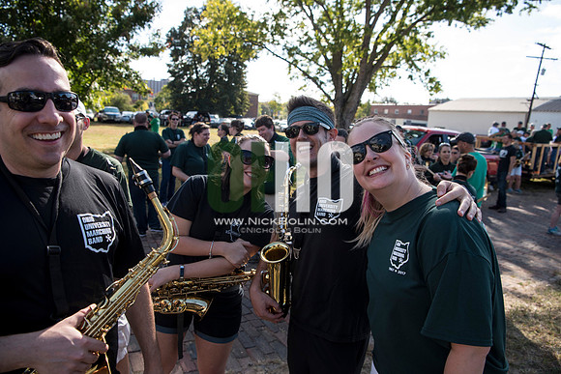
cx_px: 280
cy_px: 187
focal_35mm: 24
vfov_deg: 53.2
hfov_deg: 73.7
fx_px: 374
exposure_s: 1/640
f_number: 4.5
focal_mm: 24
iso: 250
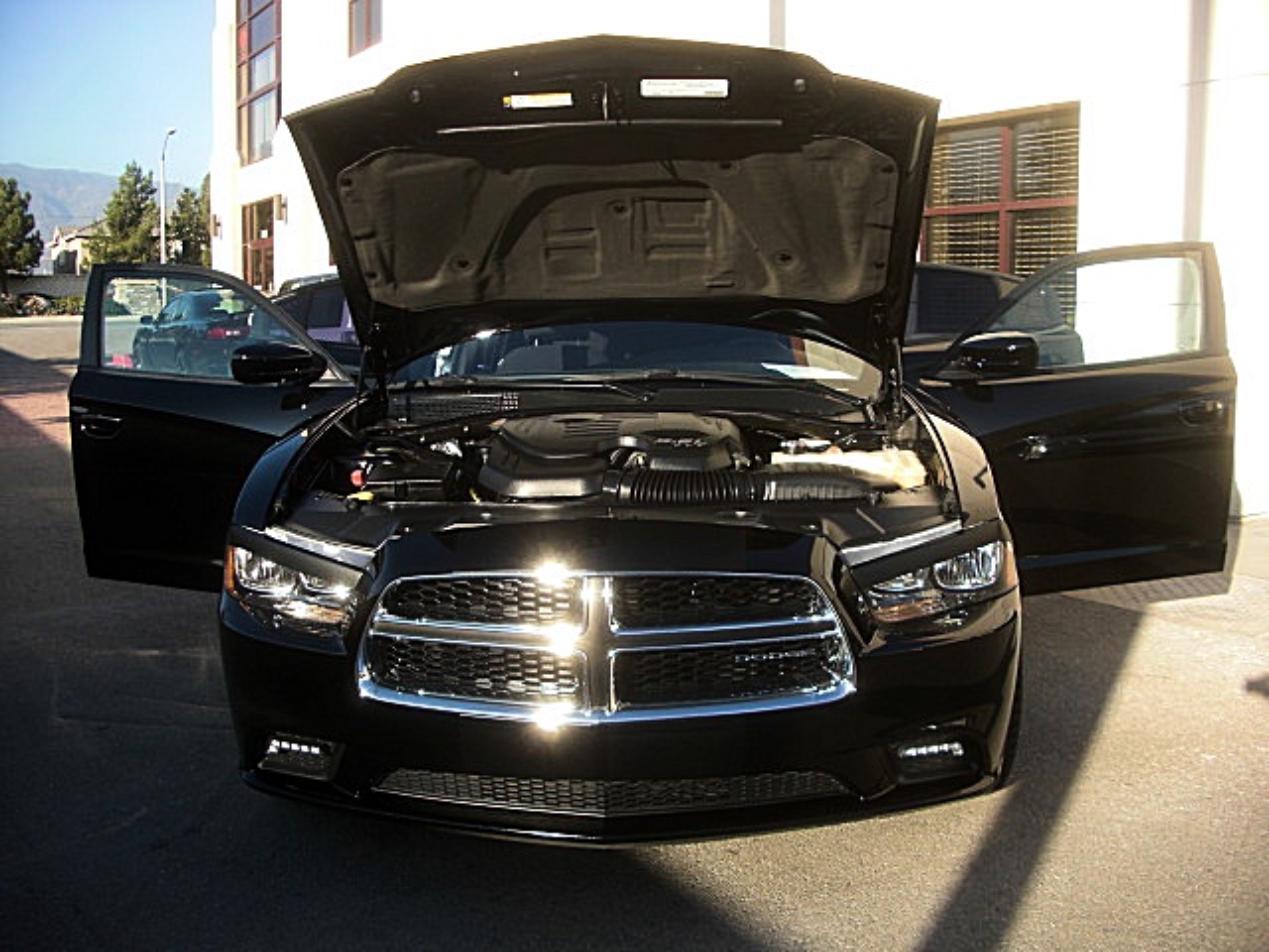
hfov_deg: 51.4
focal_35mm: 36
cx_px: 634
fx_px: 1320
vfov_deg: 39.7
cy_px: 476
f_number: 2.8
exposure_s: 1/320
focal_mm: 6.3
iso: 50
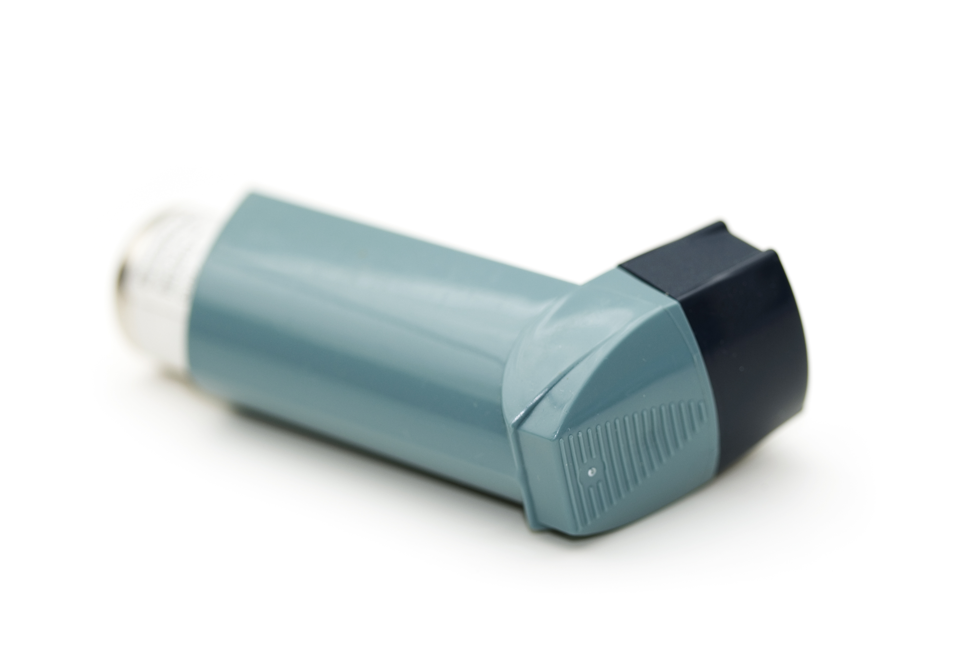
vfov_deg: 13.1
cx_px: 488
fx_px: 2850
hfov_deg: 19.4
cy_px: 326
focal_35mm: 105
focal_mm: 70
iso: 100
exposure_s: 1/15
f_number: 4.5
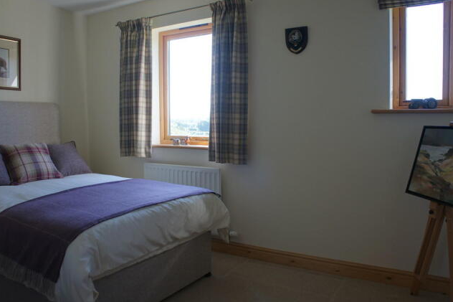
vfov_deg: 46.4
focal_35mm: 28
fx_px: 352
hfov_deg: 65.5
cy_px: 150
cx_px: 231
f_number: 4.5
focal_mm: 18
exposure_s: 1/50
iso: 200
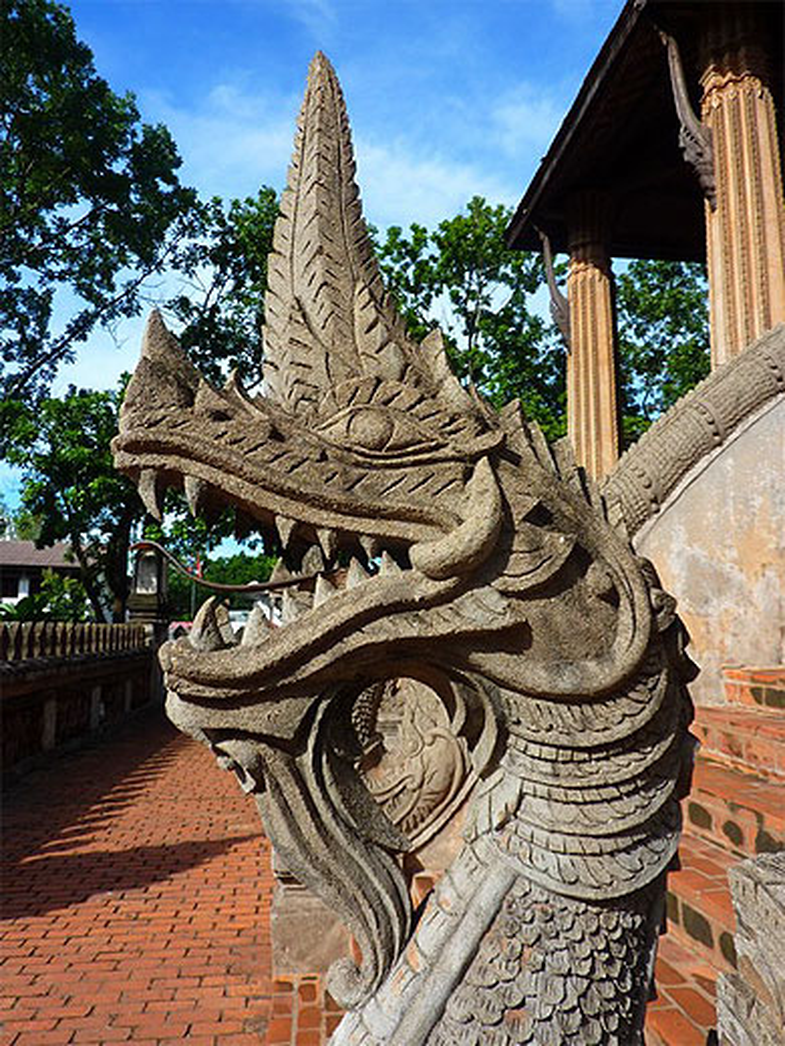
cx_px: 392
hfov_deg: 54.9
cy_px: 523
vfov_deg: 69.4
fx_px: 756
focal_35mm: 25
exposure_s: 1/400
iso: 80
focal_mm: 4.1
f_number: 4
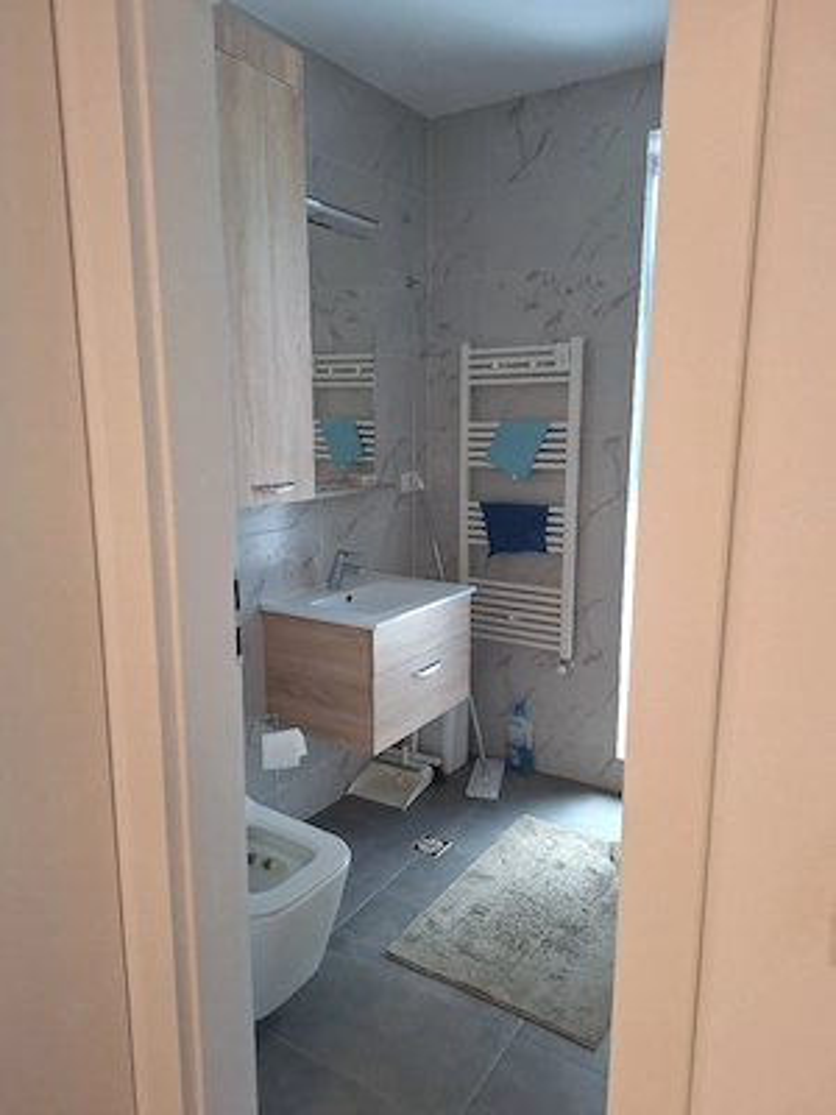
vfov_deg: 73.9
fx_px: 741
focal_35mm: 23
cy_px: 558
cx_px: 418
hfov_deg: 58.9
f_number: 1.8
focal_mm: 5.54
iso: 125
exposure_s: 1/50
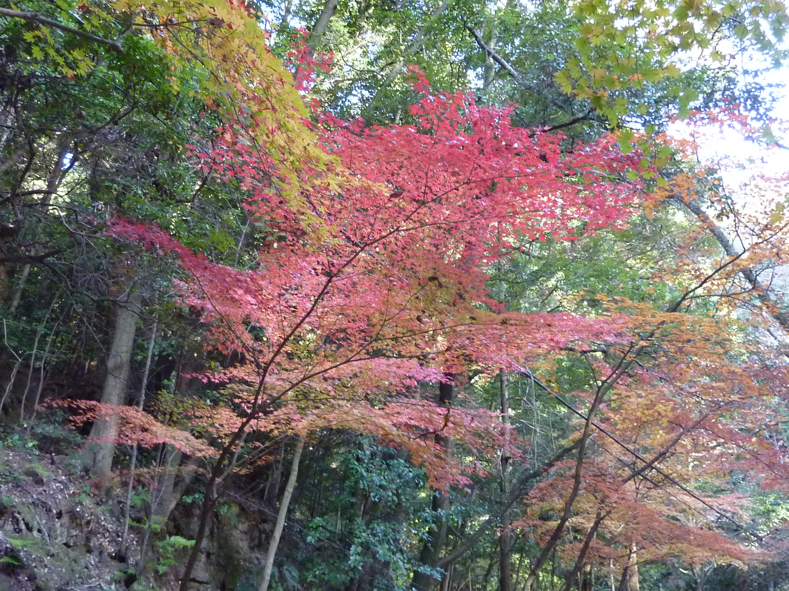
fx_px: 798
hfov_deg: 52.6
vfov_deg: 40.7
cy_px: 296
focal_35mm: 35
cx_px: 394
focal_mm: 4.1
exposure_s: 1/30
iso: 400
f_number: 3.3
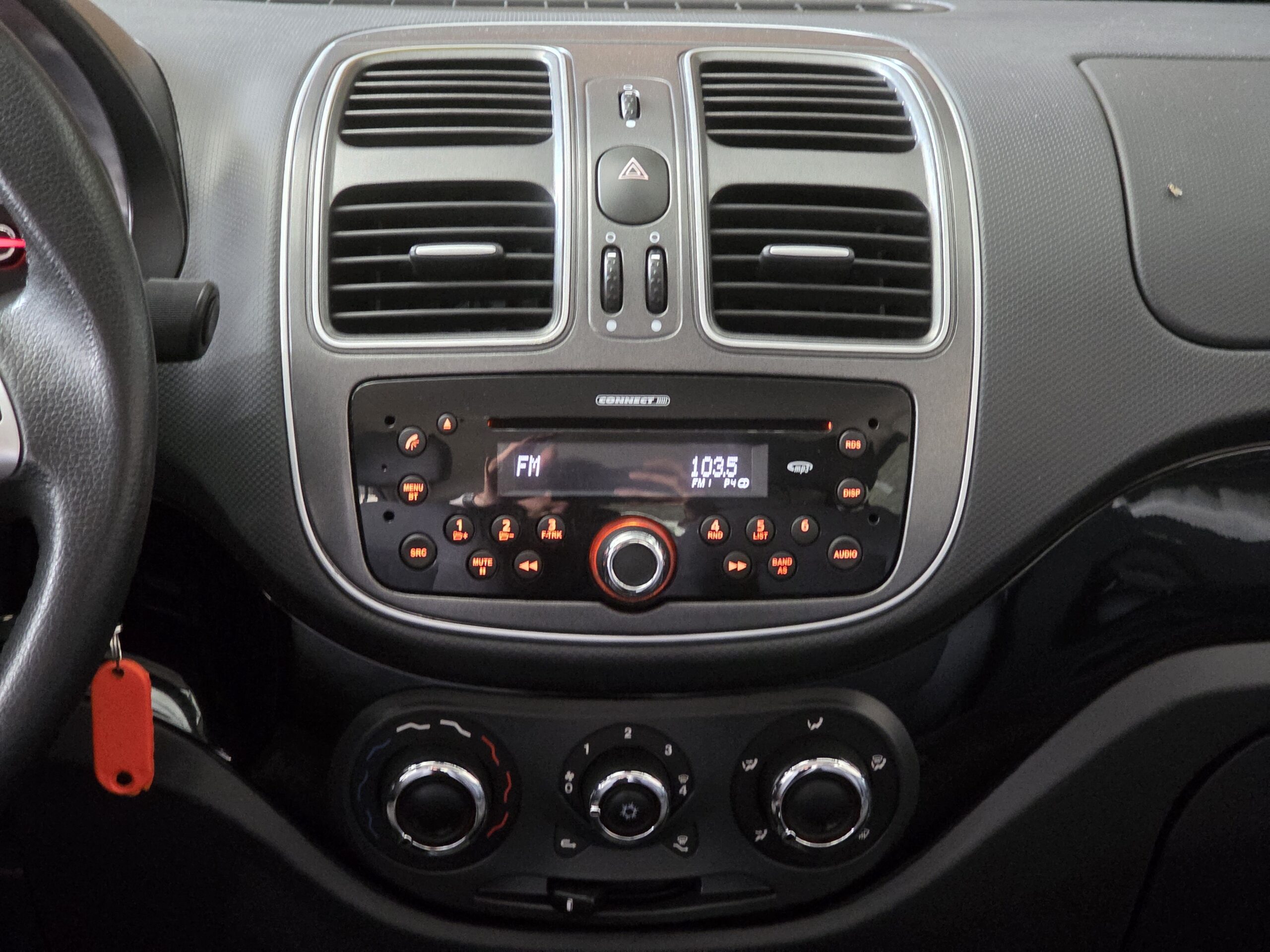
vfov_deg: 21.3
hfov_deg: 28.2
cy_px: 476
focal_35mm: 69
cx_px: 635
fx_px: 2531
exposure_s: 1/33.3
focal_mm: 7.9
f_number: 2.4
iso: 1600
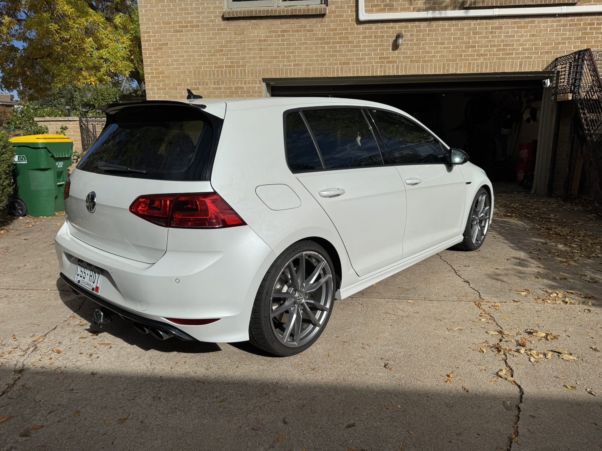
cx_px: 301
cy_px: 226
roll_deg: +1.2
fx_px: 417
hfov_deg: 71.6
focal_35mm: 24
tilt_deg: -13.1
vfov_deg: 56.8
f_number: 1.78
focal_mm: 6.76
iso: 64
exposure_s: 1/12346
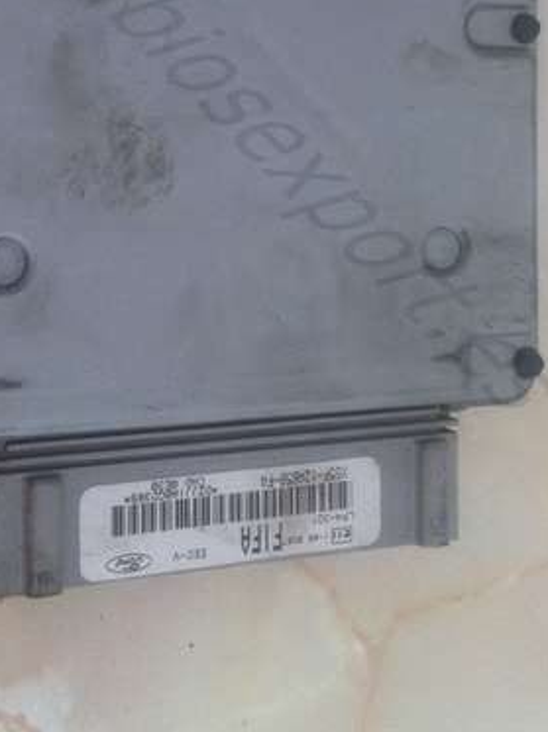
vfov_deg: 26.1
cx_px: 247
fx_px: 1544
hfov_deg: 20.1
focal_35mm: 73
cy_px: 116
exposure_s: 1/60
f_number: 2.8
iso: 100
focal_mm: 3.85
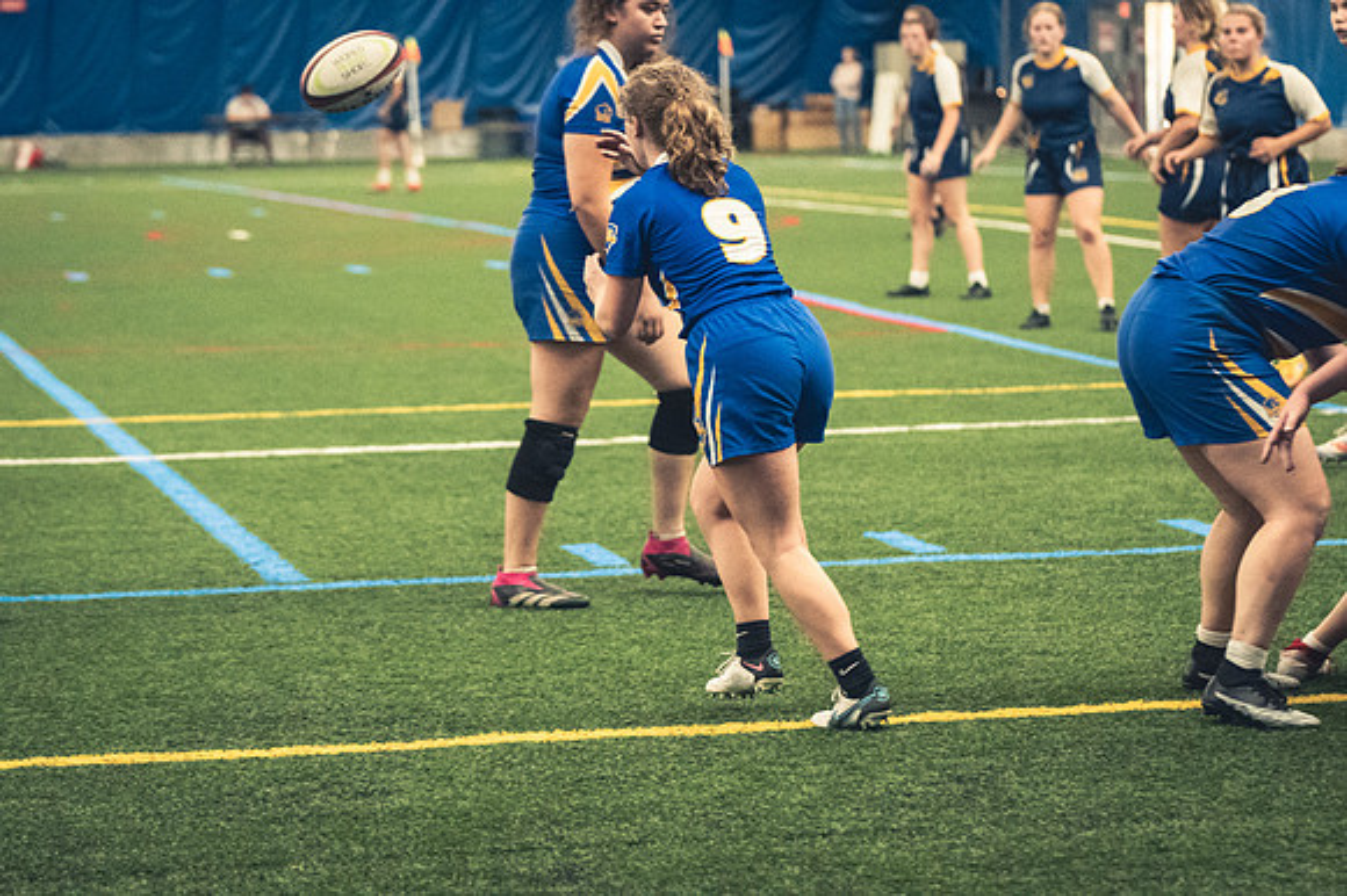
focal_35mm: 129
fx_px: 4824
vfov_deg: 10.6
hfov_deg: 15.9
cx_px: 674
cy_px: 448
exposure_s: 1/500
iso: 12800
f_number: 2.8
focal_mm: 86
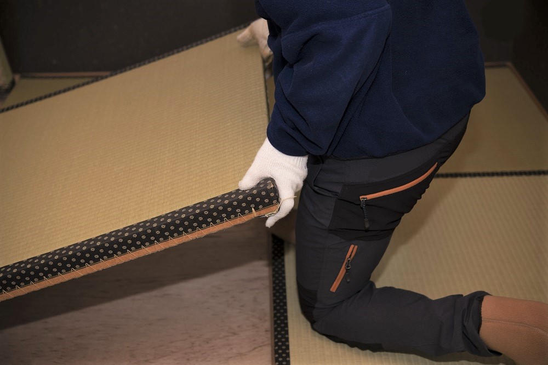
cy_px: 182
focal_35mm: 60
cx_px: 274
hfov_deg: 33.4
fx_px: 913
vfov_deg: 22.6
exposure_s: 1/250
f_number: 4.5
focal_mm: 60
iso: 400
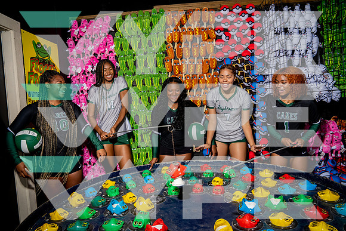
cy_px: 116
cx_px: 173
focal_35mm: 24
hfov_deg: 73.7
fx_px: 231
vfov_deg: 53.2
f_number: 7.1
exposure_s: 1/250
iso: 100
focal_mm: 24
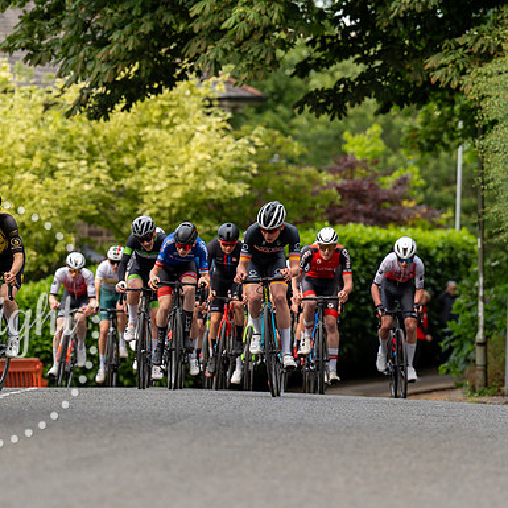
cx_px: 251
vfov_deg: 5.2
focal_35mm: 335
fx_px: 5562
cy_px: 222
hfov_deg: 5.2
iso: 400
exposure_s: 1/800
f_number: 3.5
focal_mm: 185
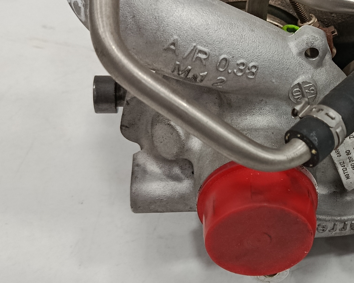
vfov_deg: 24.6
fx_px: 650
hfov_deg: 28.3
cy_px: 123
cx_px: 366
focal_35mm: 62
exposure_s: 1/100
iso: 1094
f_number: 1.7
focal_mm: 5.24
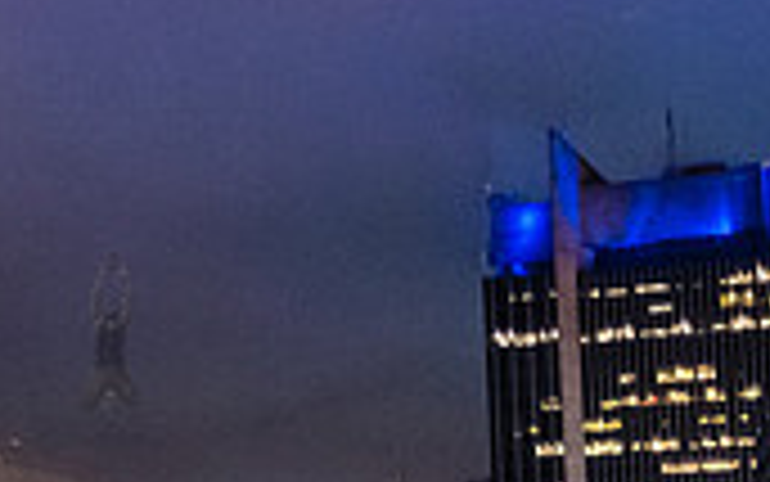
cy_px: 547
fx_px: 2540
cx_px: -473
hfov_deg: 15.5
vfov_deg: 10.7
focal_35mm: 121
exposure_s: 1/160
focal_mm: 35
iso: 8000
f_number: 2.2
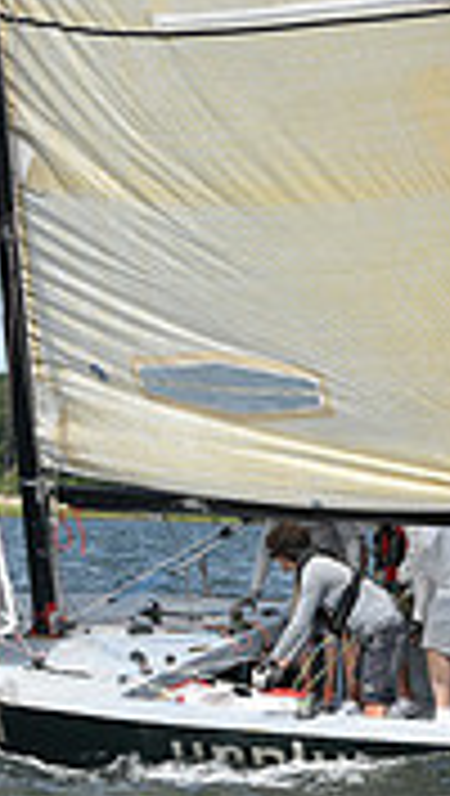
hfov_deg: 5.1
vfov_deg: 9.0
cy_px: 461
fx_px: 5074
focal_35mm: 240
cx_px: 256
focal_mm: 70
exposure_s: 1/1000
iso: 320
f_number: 10
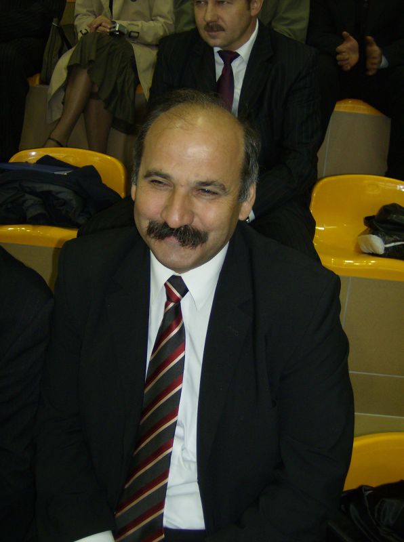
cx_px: 202
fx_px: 594
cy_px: 271
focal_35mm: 38
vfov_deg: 49.1
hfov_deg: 37.6
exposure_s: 1/66.6
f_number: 2.9
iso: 200
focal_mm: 6.4
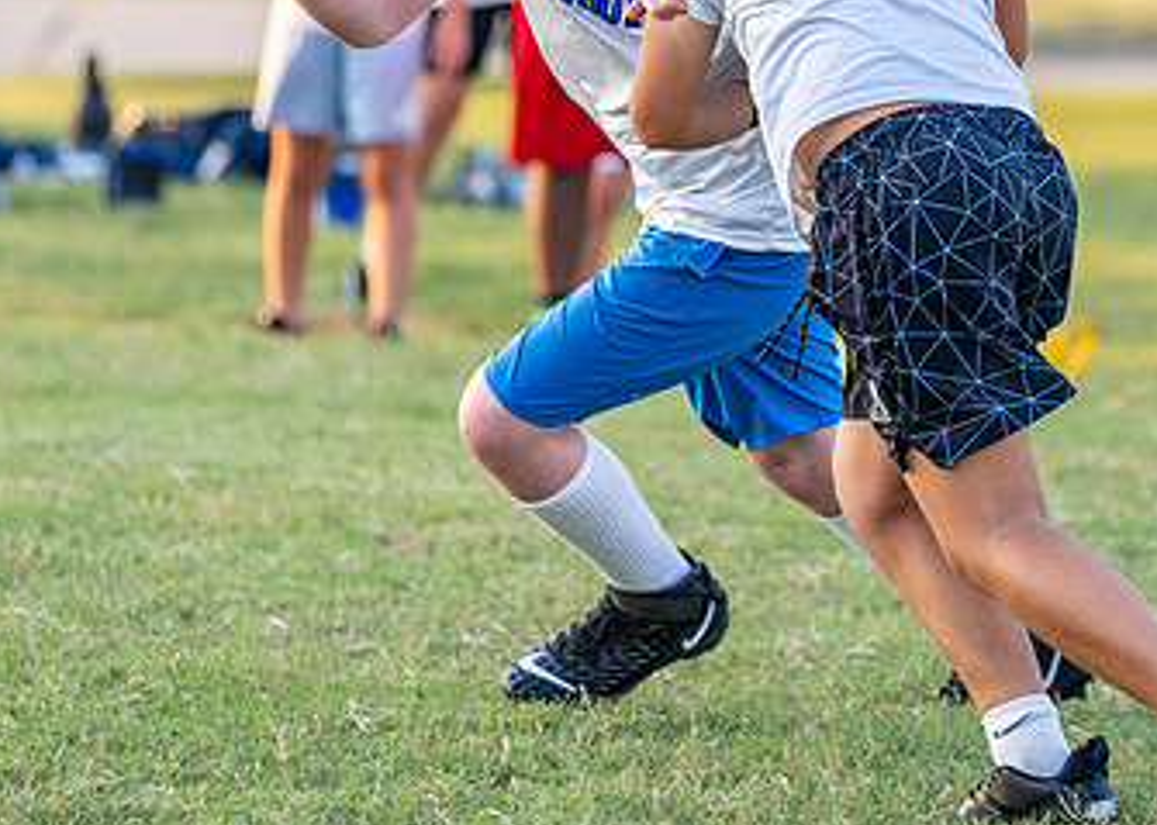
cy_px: 58
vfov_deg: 5.1
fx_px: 9296
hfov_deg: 7.1
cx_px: 794
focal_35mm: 283
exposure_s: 1/1000
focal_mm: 135
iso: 500
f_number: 2.8
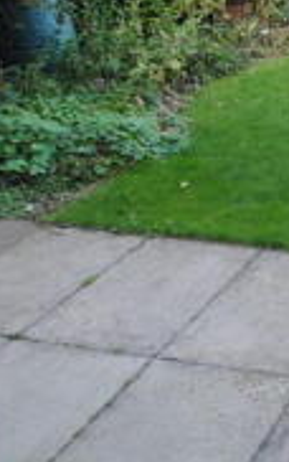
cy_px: 85
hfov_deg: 19.4
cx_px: 478
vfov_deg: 35.5
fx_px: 692
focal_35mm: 55
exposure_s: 1/80
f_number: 4.5
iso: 200
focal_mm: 10
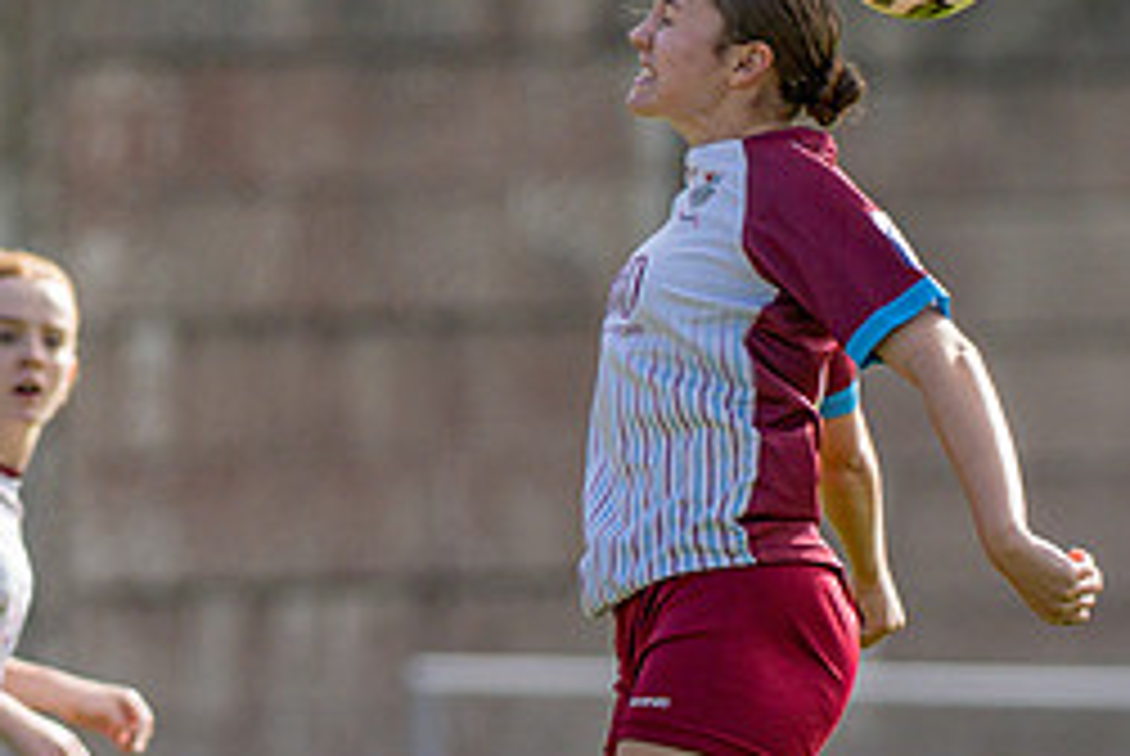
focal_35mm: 1350
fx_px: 42424
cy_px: 735
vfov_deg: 1.0
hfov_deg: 1.5
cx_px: 402
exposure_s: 1/3200
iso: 200
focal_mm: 300
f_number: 2.8
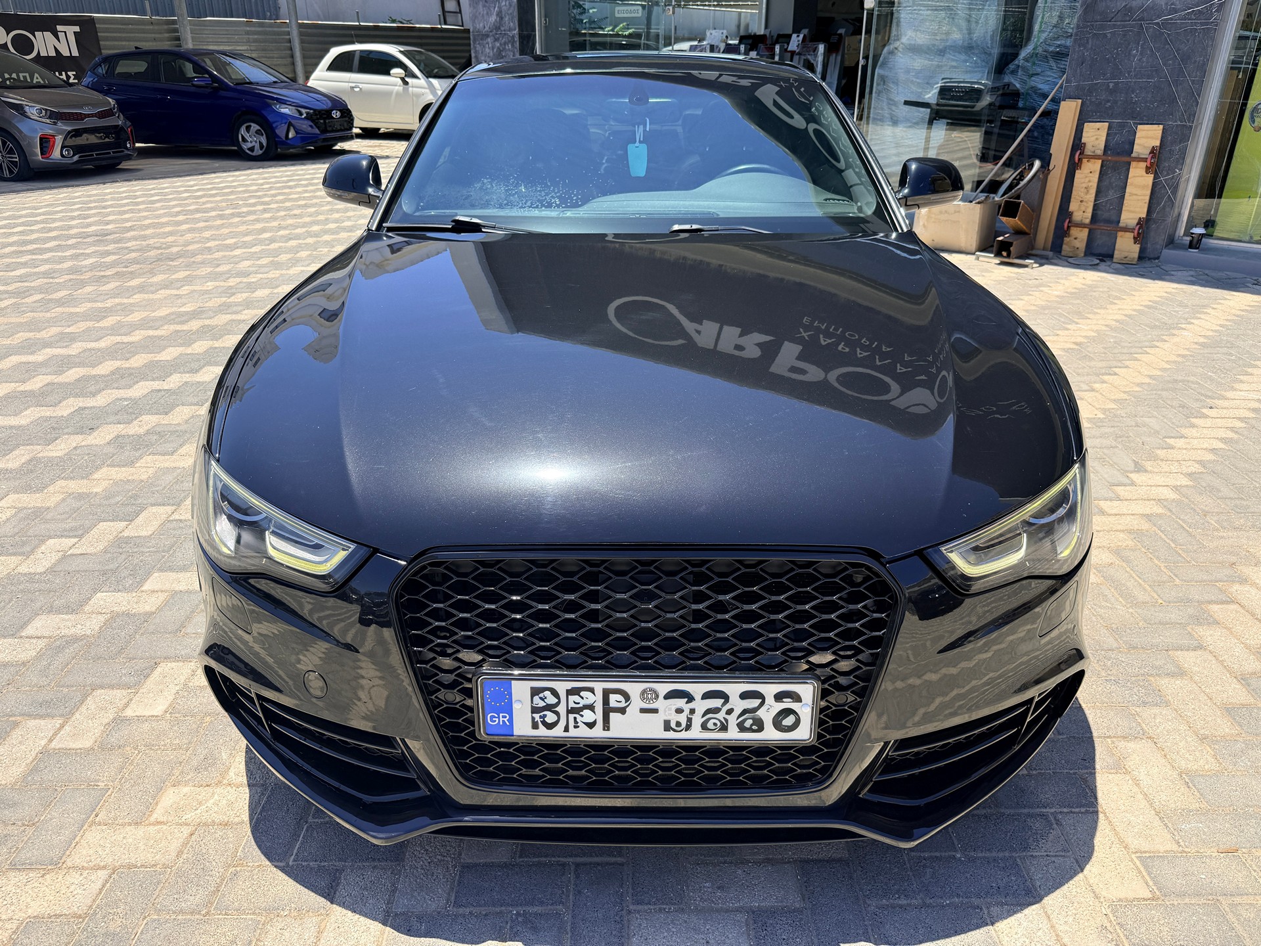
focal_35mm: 24
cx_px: 630
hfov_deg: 71.6
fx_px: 874
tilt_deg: -23.6
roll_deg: -0.3
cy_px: 473
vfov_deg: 56.8
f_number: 1.78
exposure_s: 1/2525
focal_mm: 6.76
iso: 80
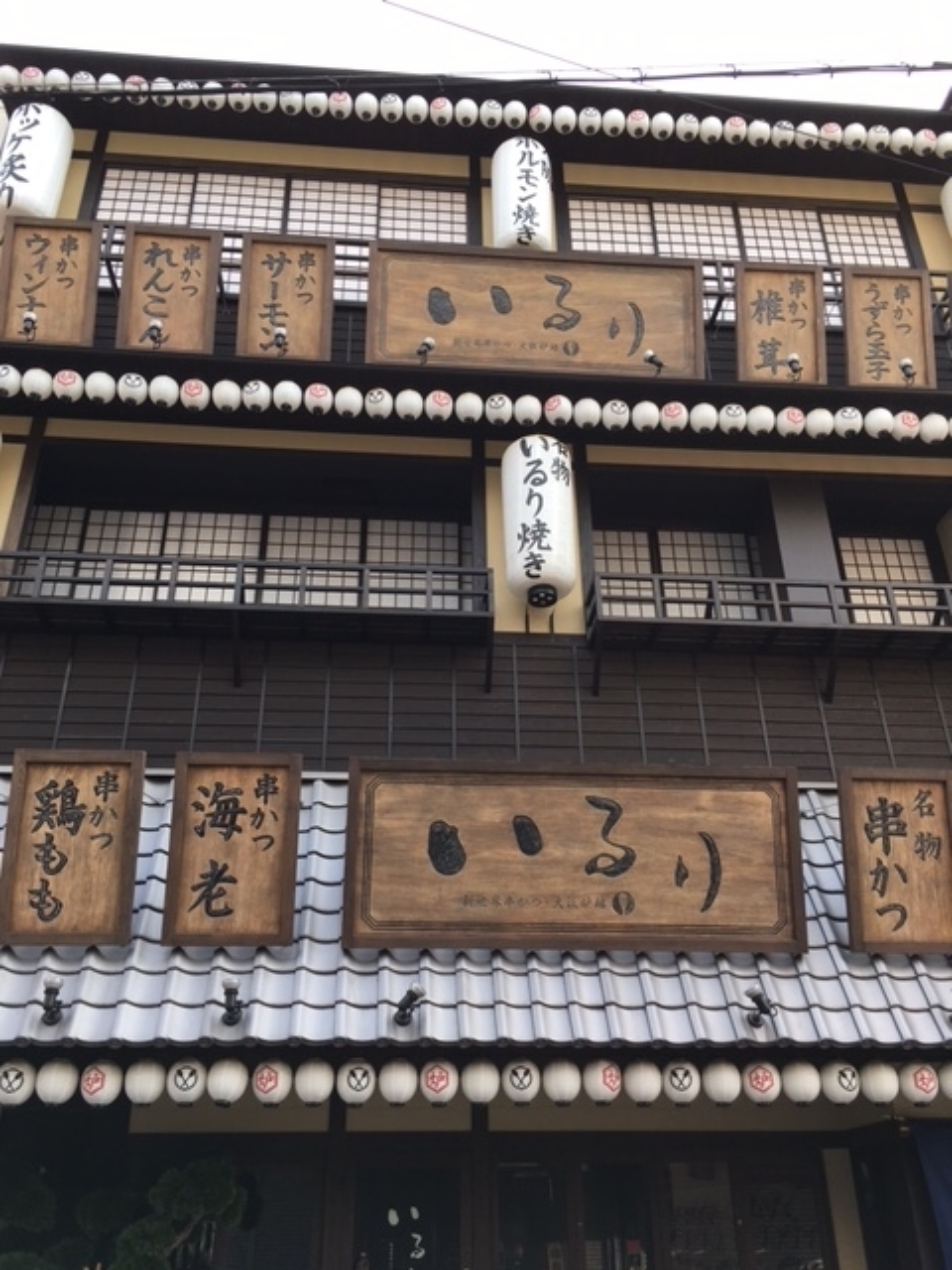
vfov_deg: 61.7
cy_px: 635
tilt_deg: +29.9
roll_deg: +0.5
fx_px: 1063
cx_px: 476
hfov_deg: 48.2
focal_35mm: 29
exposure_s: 1/163
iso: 25
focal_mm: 4.15
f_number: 2.2
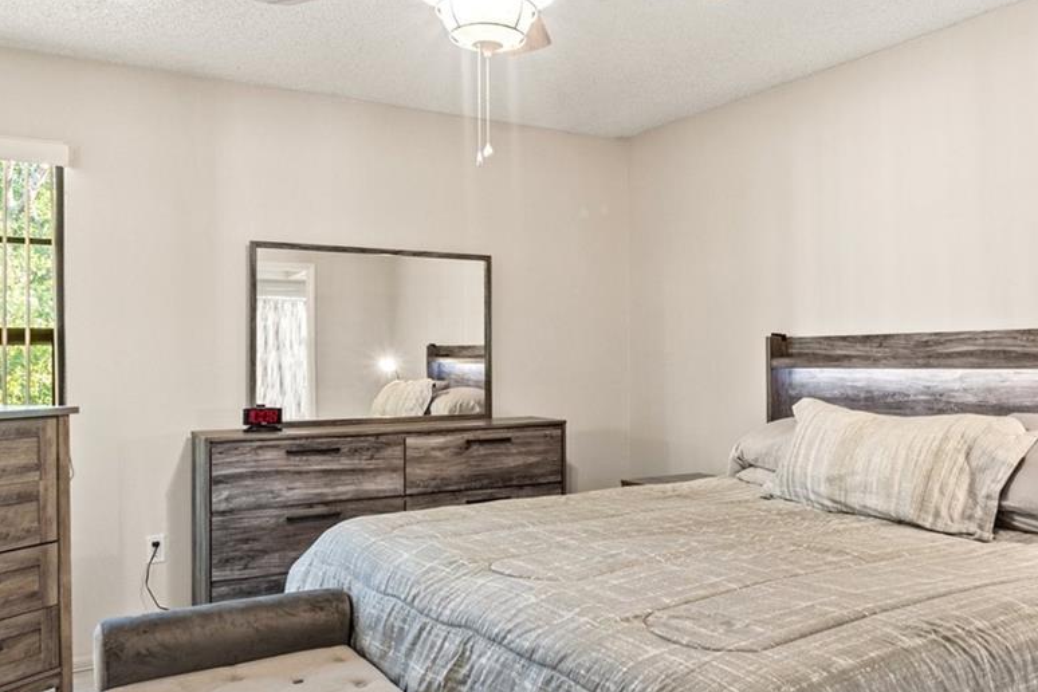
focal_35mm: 31
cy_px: 389
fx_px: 894
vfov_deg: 42.2
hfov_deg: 59.3
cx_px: 664
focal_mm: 10
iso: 400
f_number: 7.1
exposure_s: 1/1.25
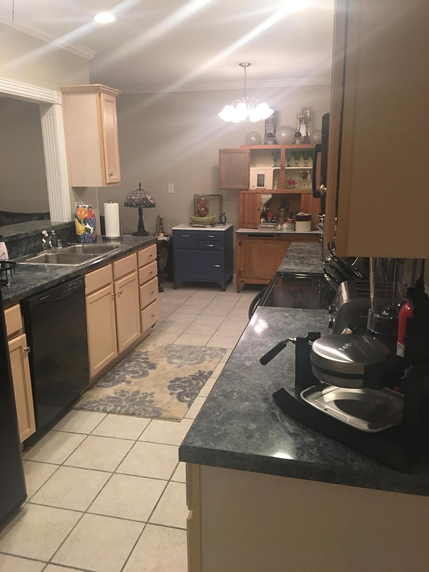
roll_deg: +0.8
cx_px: 214
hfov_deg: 48.2
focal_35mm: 29
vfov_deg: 61.7
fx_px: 479
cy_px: 286
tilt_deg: -13.0
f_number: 2.2
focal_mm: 4.15
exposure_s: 1/15
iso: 80
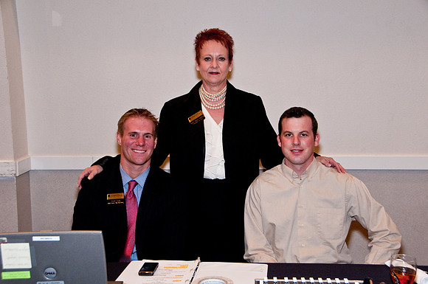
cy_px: 142
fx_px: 570
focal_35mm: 48
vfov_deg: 28.0
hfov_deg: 41.2
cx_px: 214
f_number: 6.3
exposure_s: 1/60
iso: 640
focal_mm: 32
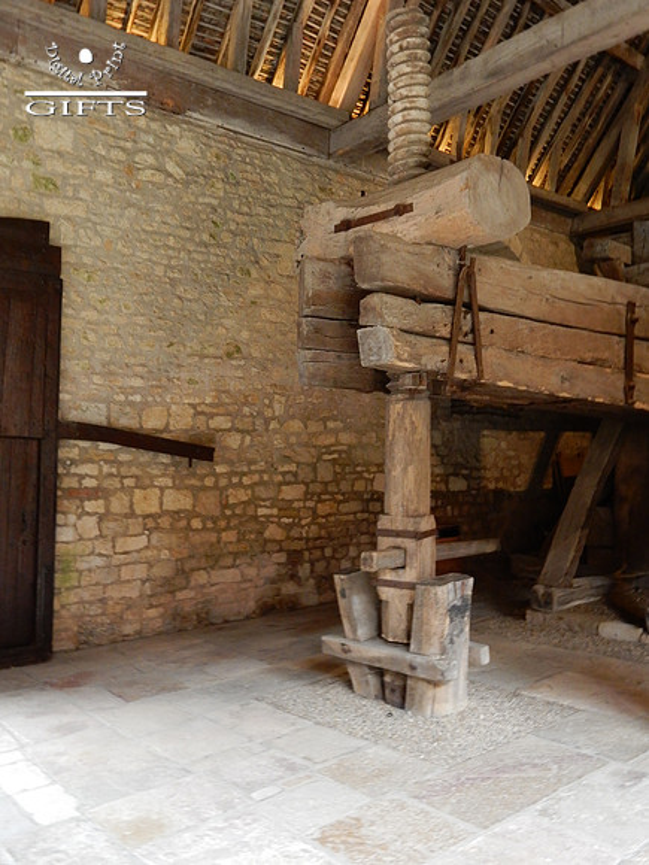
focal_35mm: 30
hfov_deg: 46.8
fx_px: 750
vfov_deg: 60.0
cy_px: 432
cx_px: 324
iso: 400
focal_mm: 5.4
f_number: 4
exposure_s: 1/13
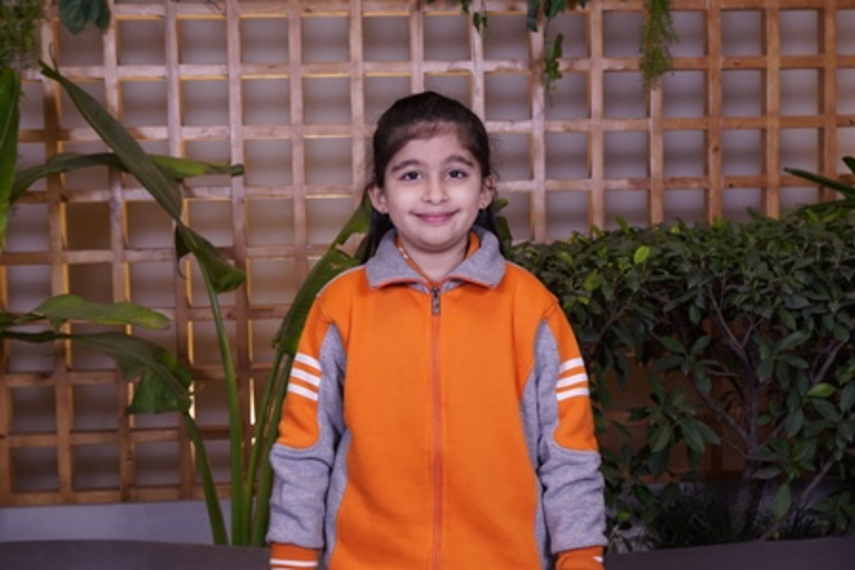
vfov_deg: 26.0
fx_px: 1235
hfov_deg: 38.2
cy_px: 285
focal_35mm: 52
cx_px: 428
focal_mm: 35
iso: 320
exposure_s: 1/125
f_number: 4.5
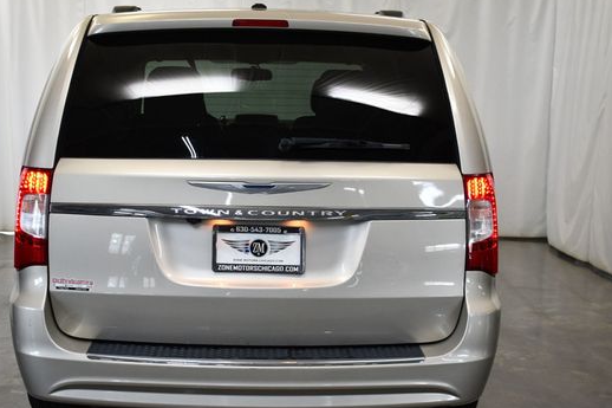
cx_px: 259
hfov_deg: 31.8
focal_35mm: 63
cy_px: 219
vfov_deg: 21.6
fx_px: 1071
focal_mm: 34
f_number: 4.5
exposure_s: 1/125
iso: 900
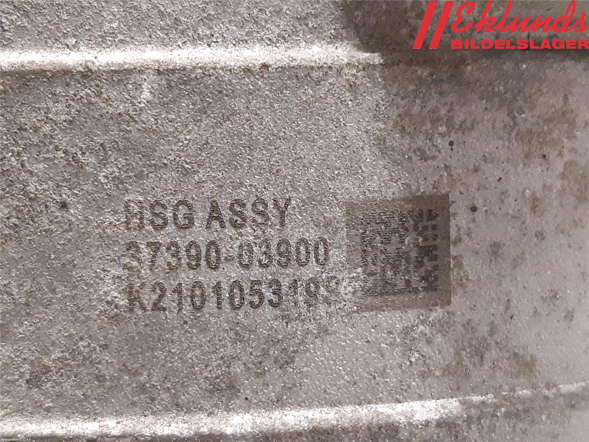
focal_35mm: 26
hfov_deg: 67.3
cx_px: 294
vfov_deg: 53.1
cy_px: 221
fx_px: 442
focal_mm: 3.93
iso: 250
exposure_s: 1/25
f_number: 1.7
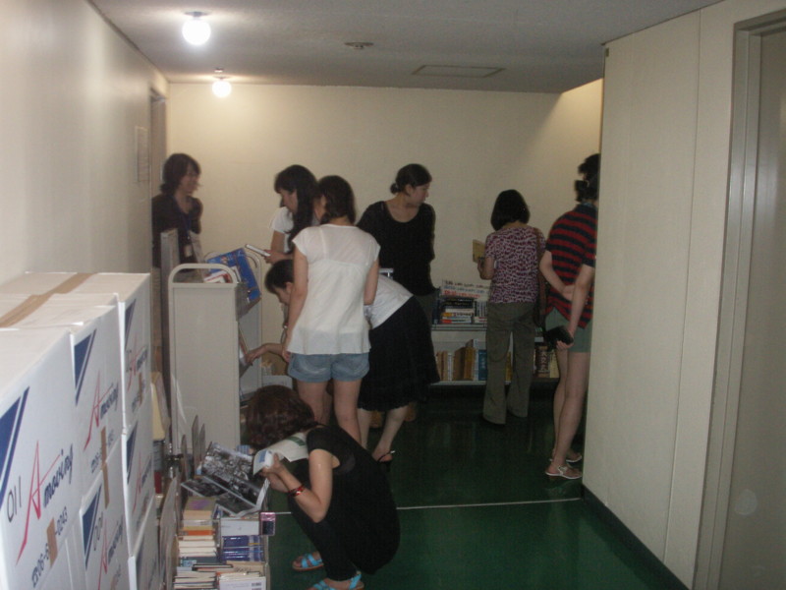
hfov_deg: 50.1
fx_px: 840
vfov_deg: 38.7
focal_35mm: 37
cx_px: 393
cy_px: 295
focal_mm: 7.7
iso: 160
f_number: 3.5
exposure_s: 1/40
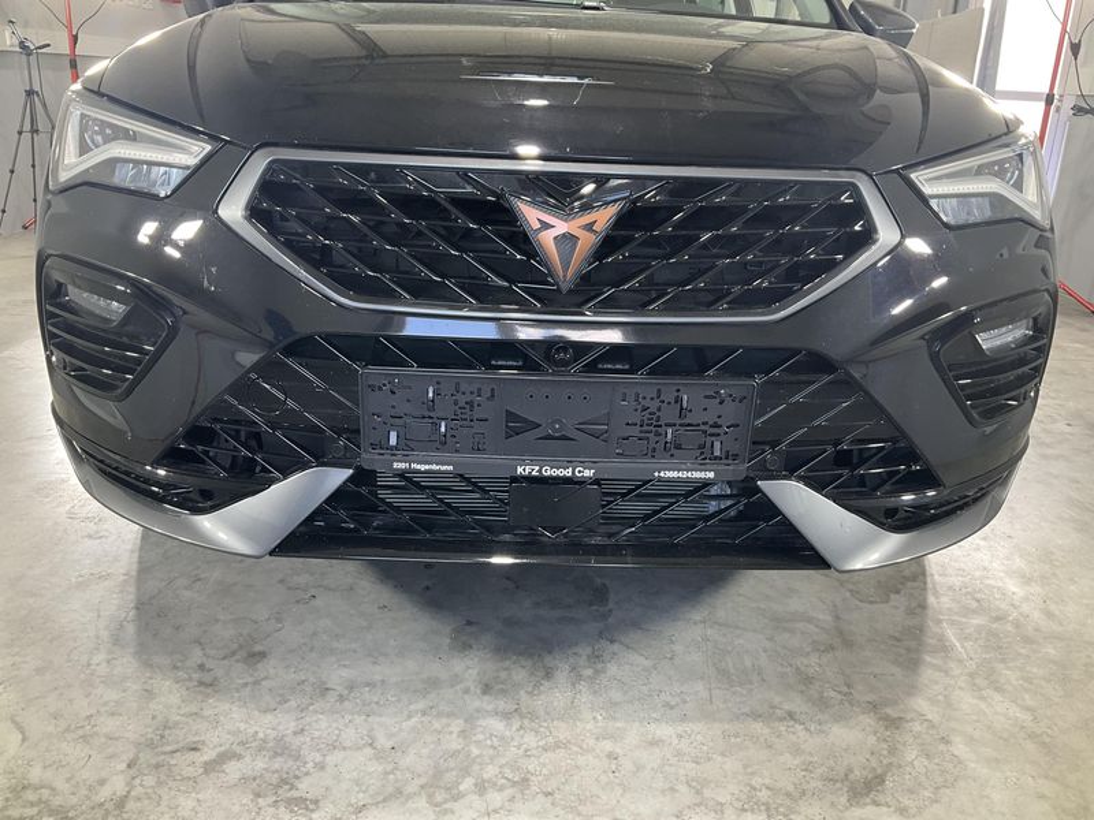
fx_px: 917
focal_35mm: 29
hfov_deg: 61.7
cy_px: 410
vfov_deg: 48.2
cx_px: 547
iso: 50
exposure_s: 1/50
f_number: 1.8
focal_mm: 3
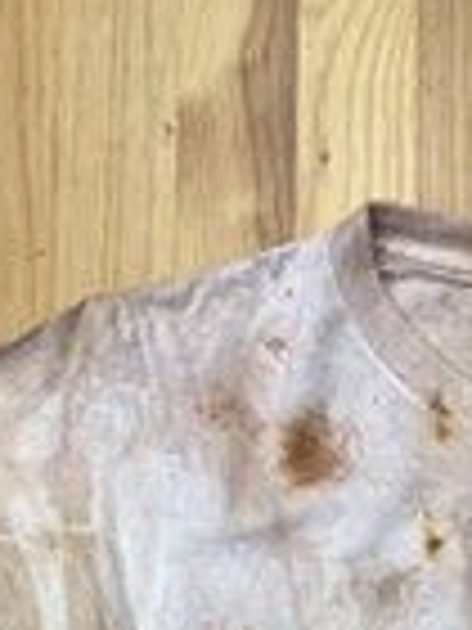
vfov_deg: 19.2
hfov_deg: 15.8
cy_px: 950
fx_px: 1618
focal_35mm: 89
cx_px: 602
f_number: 1.8
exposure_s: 1/121
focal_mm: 4.2
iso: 32
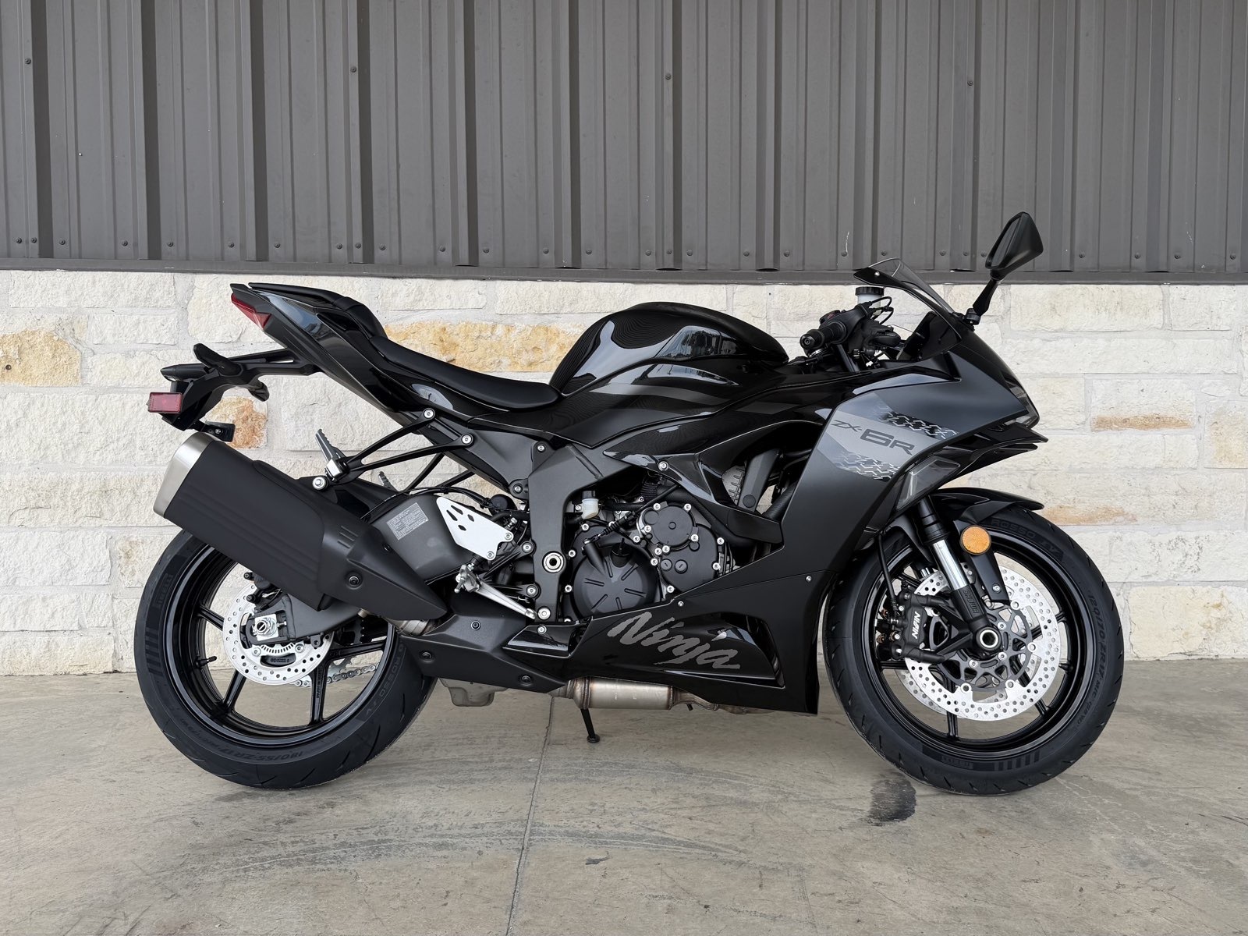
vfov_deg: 56.8
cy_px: 468
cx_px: 624
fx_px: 865
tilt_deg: -3.3
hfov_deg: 71.6
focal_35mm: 24
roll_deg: +0.1
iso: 80
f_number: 1.78
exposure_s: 1/1060
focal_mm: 6.76
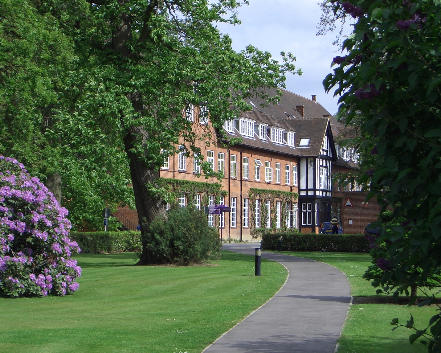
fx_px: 1149
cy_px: 176
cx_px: 221
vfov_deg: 17.5
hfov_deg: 21.7
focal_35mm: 88
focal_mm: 17.2
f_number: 4.1
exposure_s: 1/500
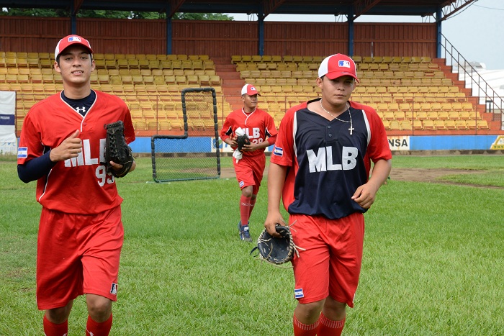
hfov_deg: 18.6
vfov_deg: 12.5
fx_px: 1540
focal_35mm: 110
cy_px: 168
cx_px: 252
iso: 1250
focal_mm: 110
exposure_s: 1/500
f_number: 14
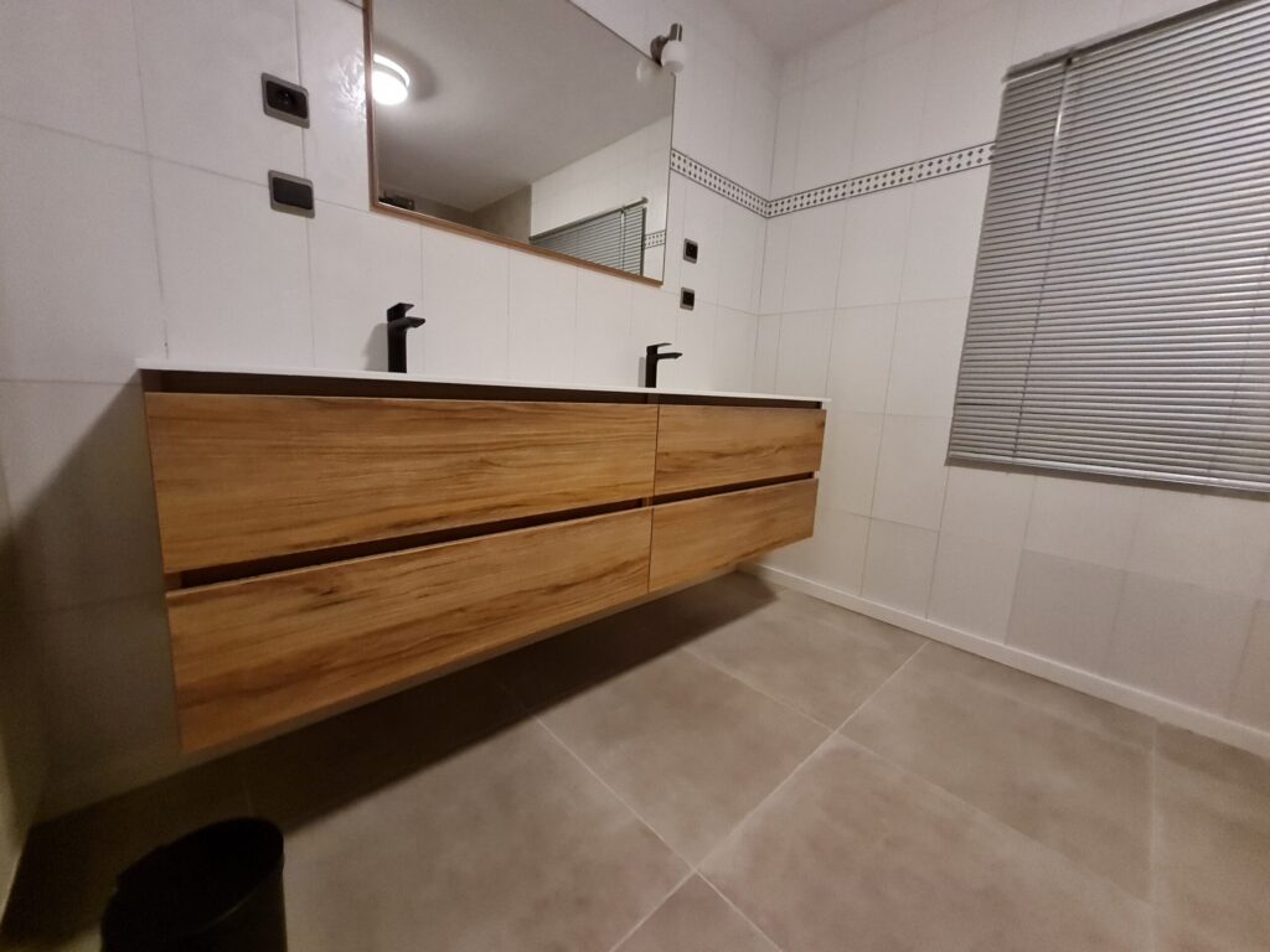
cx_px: 635
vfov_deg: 89.9
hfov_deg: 106.2
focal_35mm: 13
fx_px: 477
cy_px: 476
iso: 800
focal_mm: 1.74
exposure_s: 1/25
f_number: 2.2
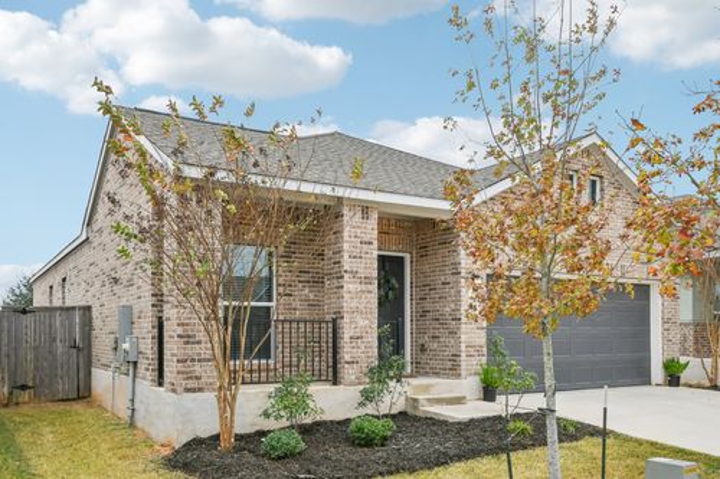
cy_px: 240
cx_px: 360
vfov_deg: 43.6
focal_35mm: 30
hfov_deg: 61.9
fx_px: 600
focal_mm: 20
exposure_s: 1/640
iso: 400
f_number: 8
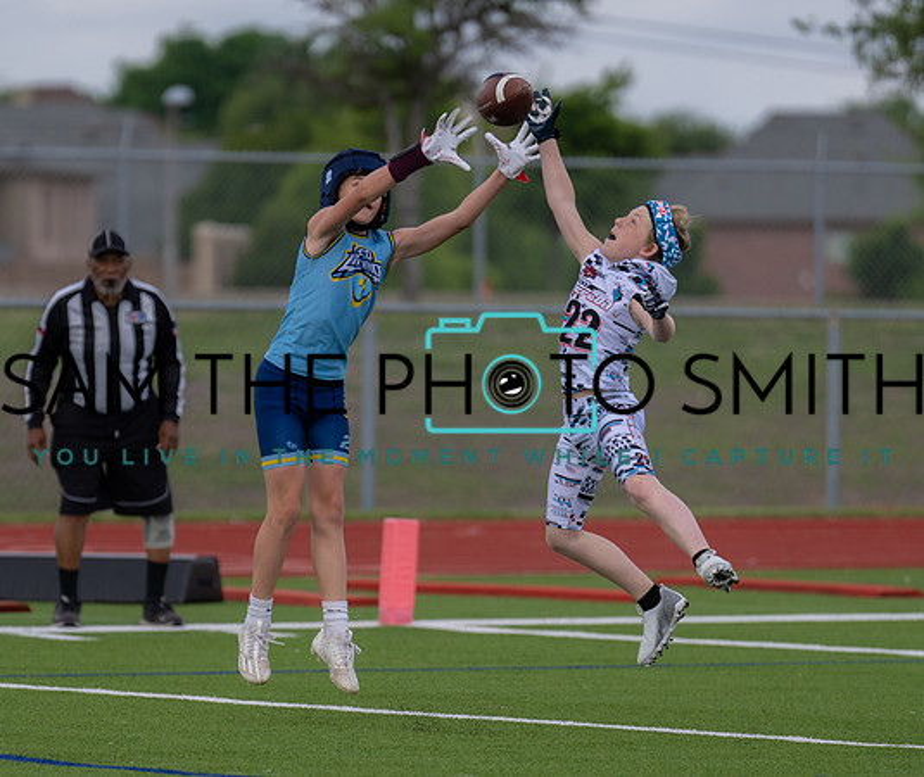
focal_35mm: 347
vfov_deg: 4.6
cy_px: 478
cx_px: 342
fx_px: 9684
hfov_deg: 5.5
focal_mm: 191
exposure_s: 1/1600
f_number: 2.8
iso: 100
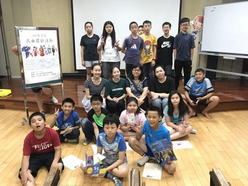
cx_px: 123
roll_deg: +1.1
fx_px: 215
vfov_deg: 46.8
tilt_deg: -15.2
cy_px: 92
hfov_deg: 59.9
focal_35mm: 30
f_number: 1.8
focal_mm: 3.99
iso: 40
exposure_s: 1/15
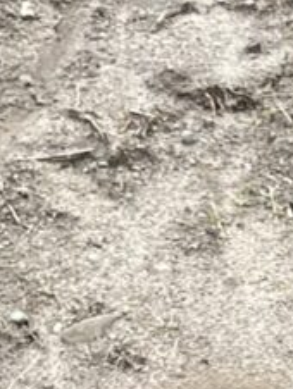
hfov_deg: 7.9
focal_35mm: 184
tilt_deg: -45.6
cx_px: 496
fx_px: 2073
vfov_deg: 8.9
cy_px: 1127
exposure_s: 1/383
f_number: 1.6
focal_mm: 4.2
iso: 32
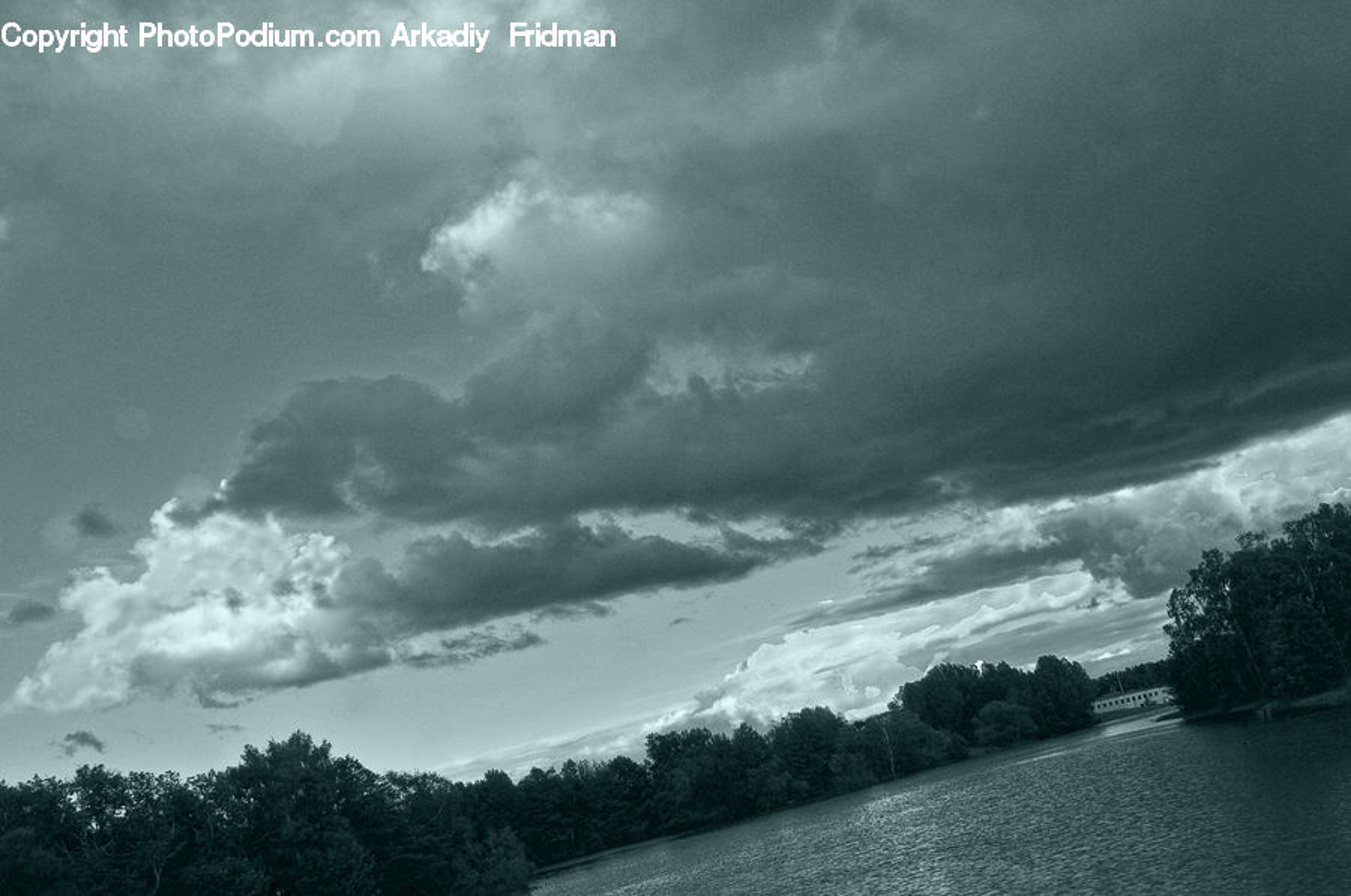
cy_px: 448
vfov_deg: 32.9
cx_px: 676
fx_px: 1517
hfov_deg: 48.0
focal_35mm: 40
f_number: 8
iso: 200
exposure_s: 1/400
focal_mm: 27
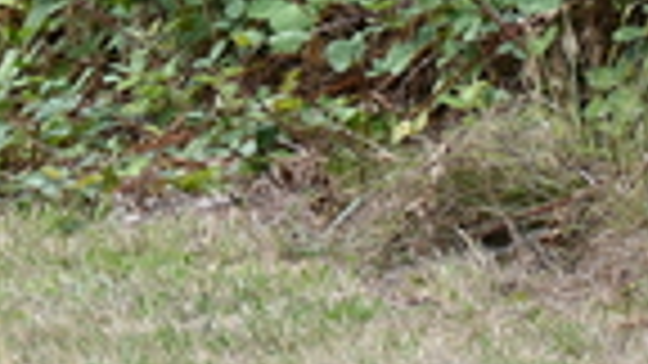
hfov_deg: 2.7
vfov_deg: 1.5
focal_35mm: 800
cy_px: -362
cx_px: -279
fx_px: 13746
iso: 400
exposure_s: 1/320
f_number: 6.3
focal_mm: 200
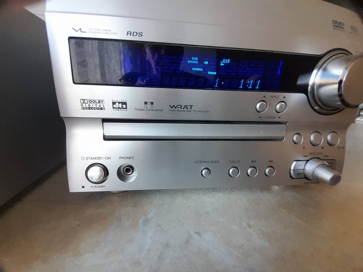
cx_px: 182
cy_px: 136
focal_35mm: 13
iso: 160
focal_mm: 1.13
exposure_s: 1/30
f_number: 2.2
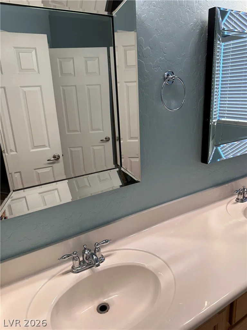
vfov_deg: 71.6
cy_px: 165
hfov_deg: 56.8
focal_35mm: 24
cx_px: 124
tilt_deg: -16.4
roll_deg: +3.3
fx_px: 228
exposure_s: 1/120
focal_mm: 6.86
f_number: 1.78
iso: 80
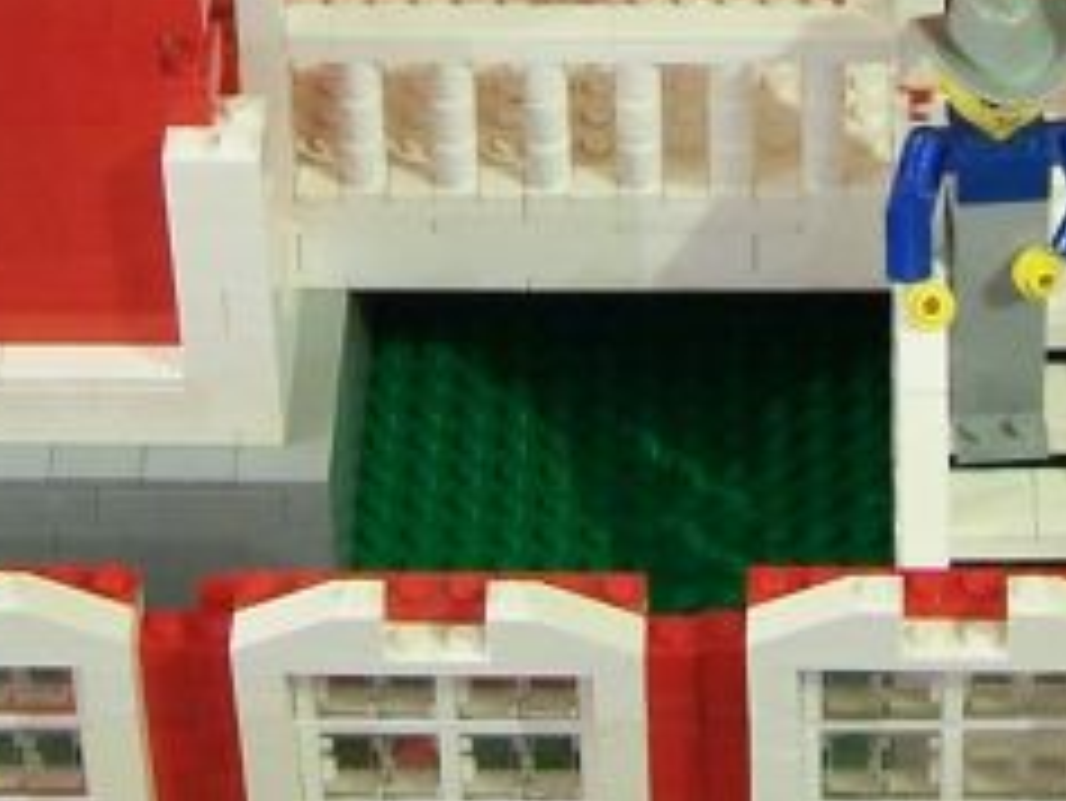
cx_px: 580
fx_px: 5053
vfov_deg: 8.8
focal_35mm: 164
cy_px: -450
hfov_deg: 12.0
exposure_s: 1/3
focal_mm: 6.3
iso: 80
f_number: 2.8
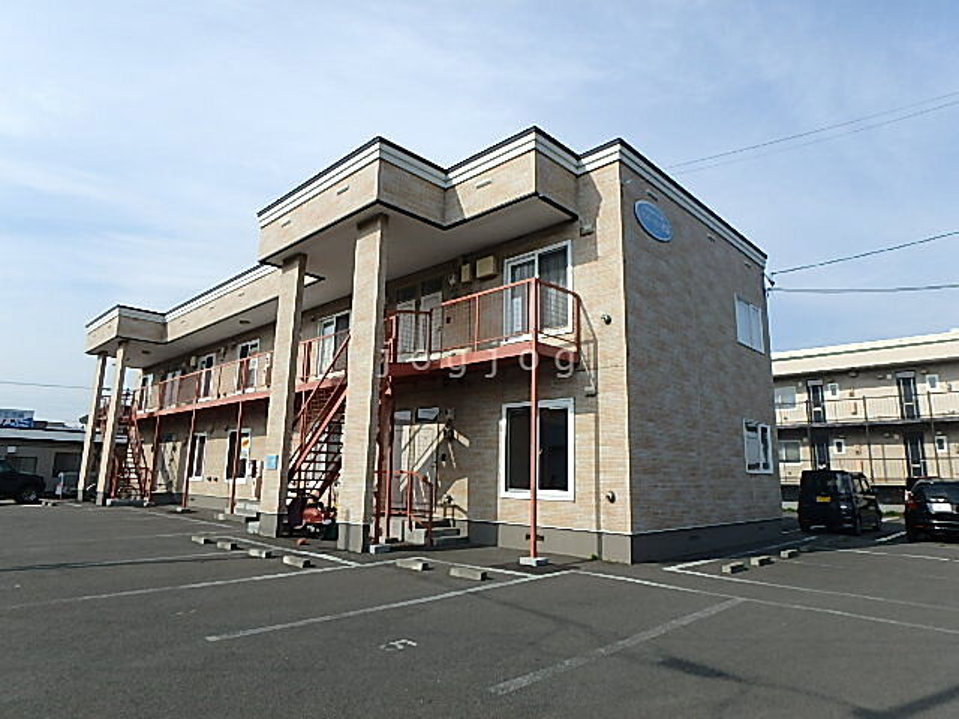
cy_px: 360
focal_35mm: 21
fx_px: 582
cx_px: 480
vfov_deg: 63.4
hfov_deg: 79.0
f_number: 6
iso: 125
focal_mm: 3.7
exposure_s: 1/500
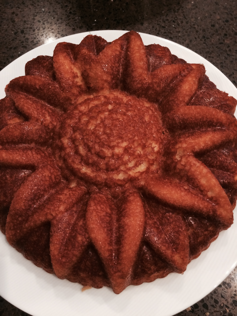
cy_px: 158
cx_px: 118
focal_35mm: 29
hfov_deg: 48.2
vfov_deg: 61.7
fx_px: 265
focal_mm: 4.15
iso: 160
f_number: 2.2
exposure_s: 1/30
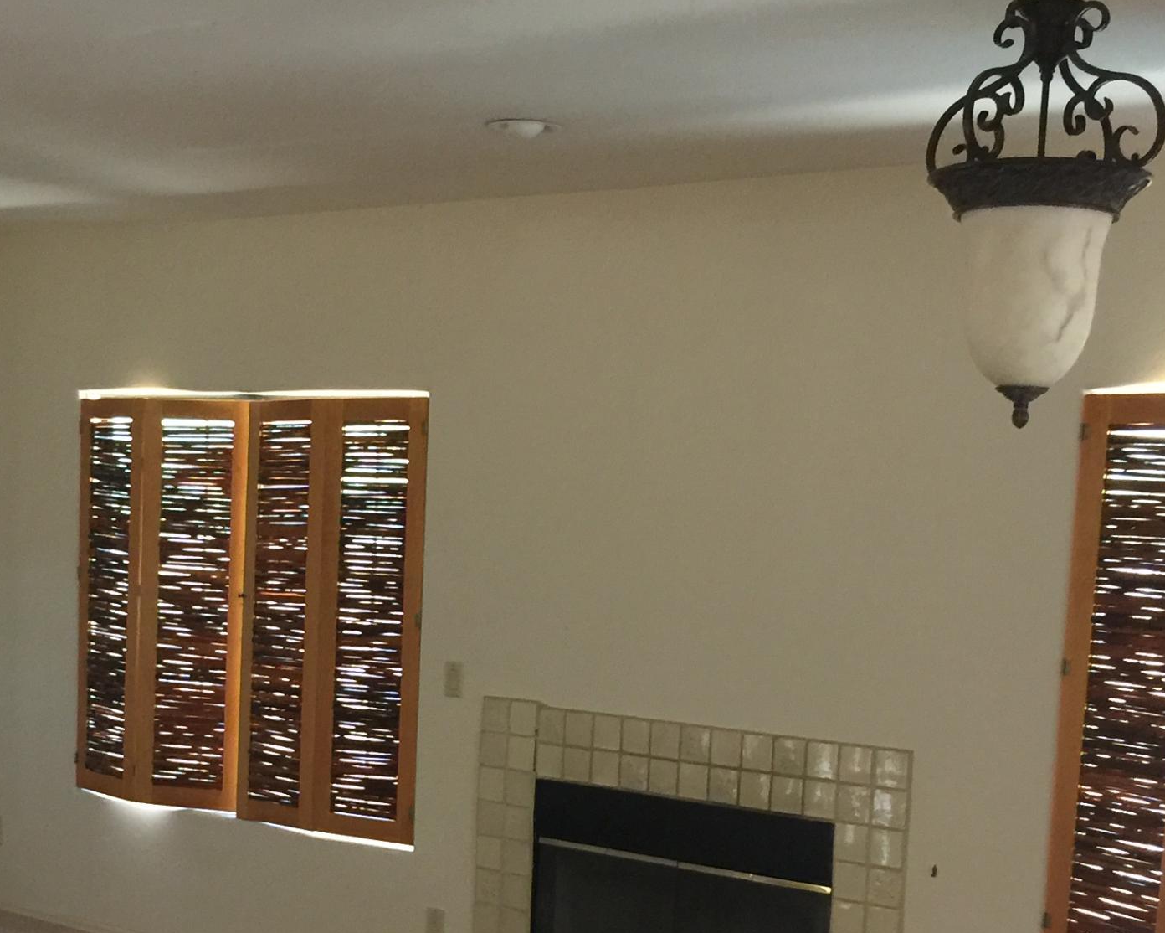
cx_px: 486
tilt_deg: -6.8
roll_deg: -1.0
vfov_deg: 24.5
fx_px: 2104
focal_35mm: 61
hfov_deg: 30.9
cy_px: 765
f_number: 2.2
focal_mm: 4.15
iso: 125
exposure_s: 1/15
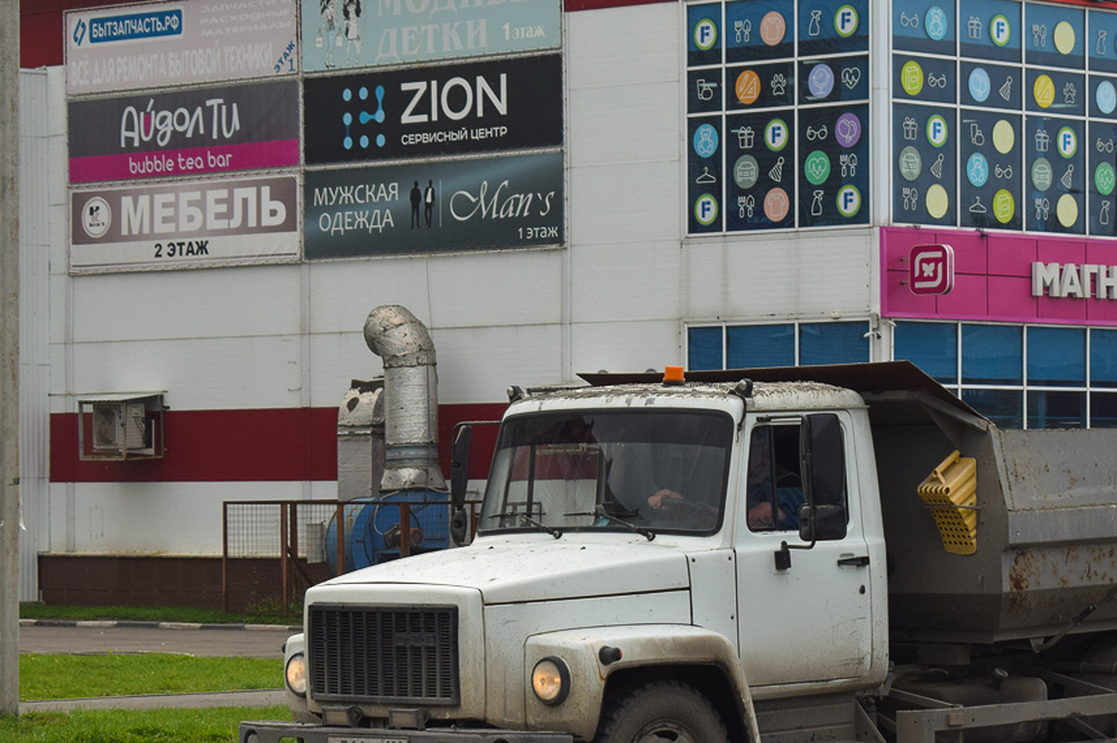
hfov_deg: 17.6
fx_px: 3588
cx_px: 746
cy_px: 486
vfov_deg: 11.8
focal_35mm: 116
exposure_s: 1/1000
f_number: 6.3
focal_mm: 55
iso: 400
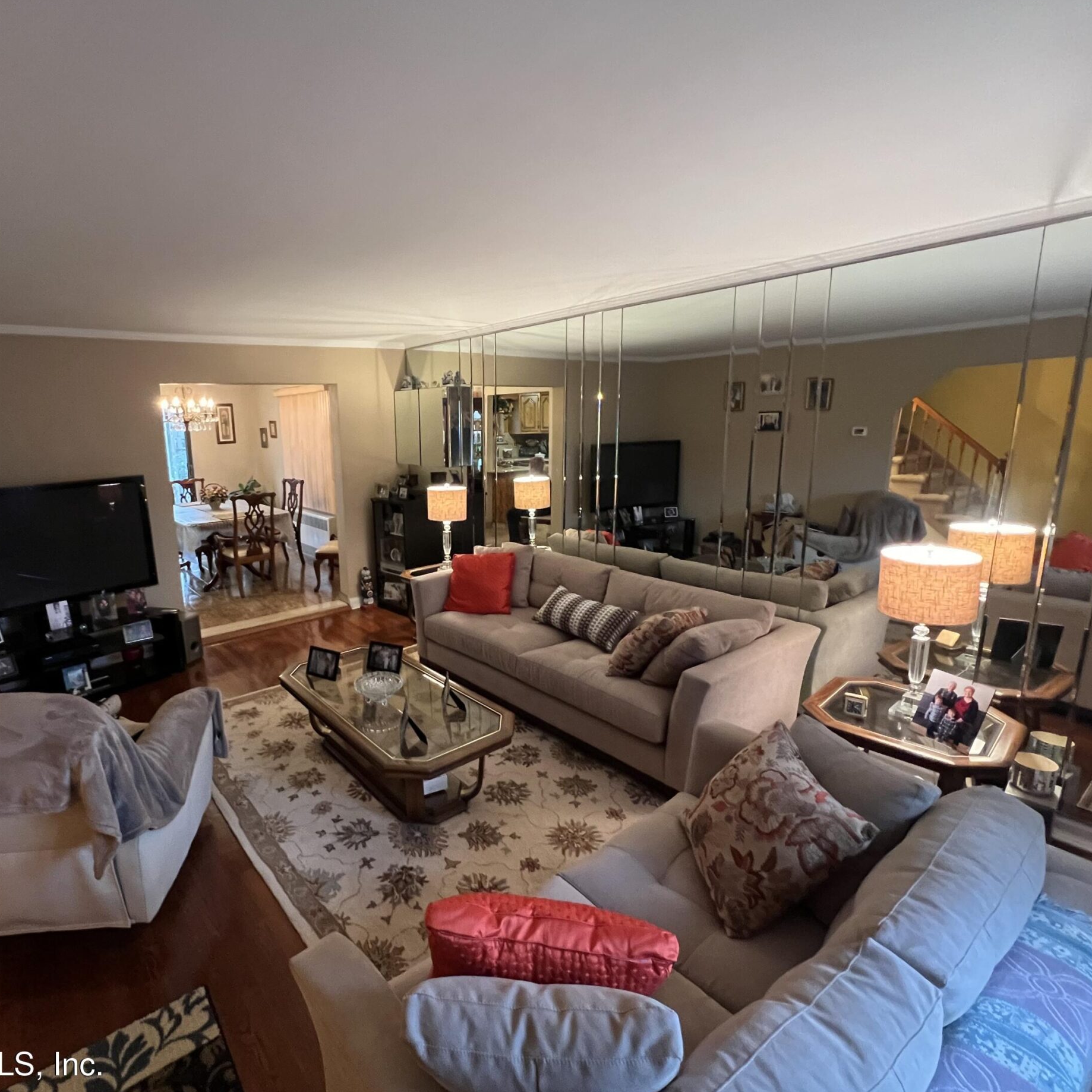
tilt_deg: -12.2
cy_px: 546
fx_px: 571
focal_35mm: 16
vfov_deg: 87.4
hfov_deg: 86.2
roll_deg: +1.0
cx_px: 430
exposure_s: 1/60
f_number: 1.8
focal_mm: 1.57
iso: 800
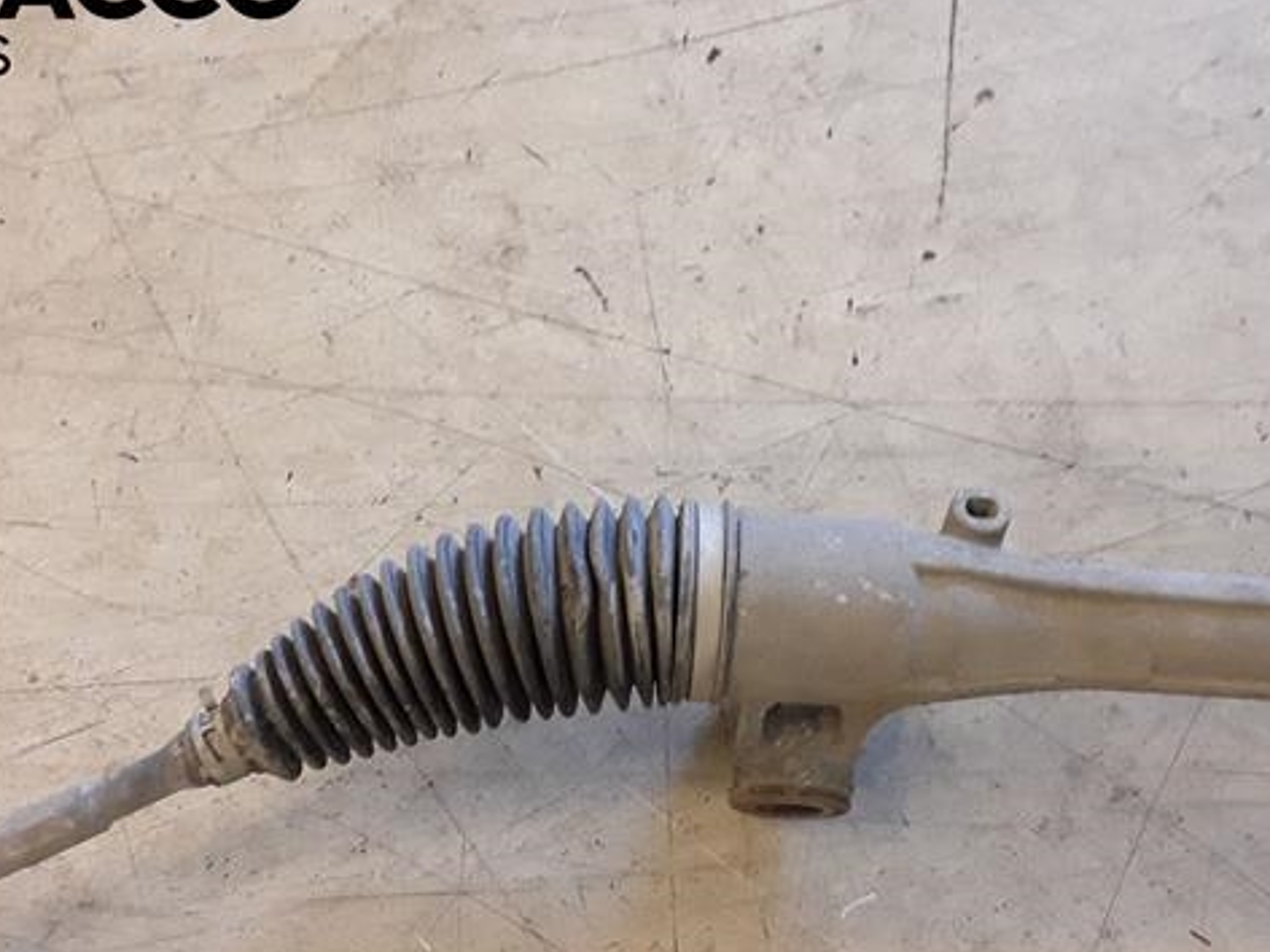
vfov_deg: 37.6
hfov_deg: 49.0
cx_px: 651
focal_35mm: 38
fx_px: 1394
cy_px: 573
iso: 100
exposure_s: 1/50
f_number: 1.9
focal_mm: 2.91
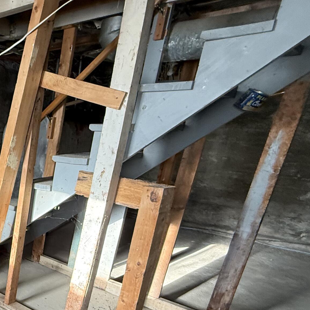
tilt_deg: -19.6
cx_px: -86
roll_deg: -1.9
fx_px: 324
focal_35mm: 32
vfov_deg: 49.3
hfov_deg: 35.9
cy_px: 228
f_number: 2.2
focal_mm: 2.22
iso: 320
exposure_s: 1/99
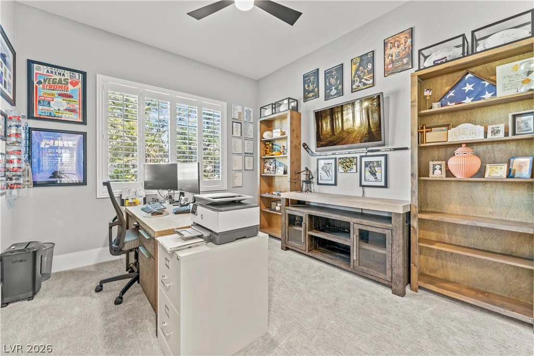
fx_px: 208
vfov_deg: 81.2
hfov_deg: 104.2
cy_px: 178
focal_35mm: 14
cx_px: 267
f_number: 7.1
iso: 100
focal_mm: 14
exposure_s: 3.2
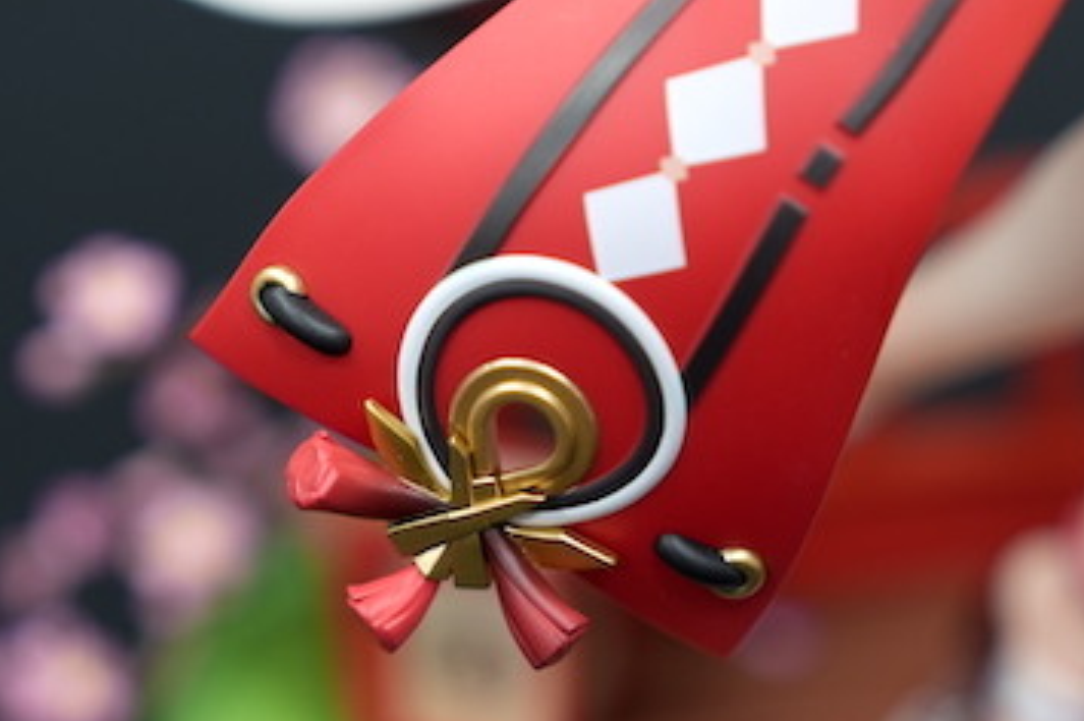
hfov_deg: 15.5
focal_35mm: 132
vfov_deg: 10.4
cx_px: 650
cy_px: 229
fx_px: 3971
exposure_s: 1/50
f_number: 2.8
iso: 200
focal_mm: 60
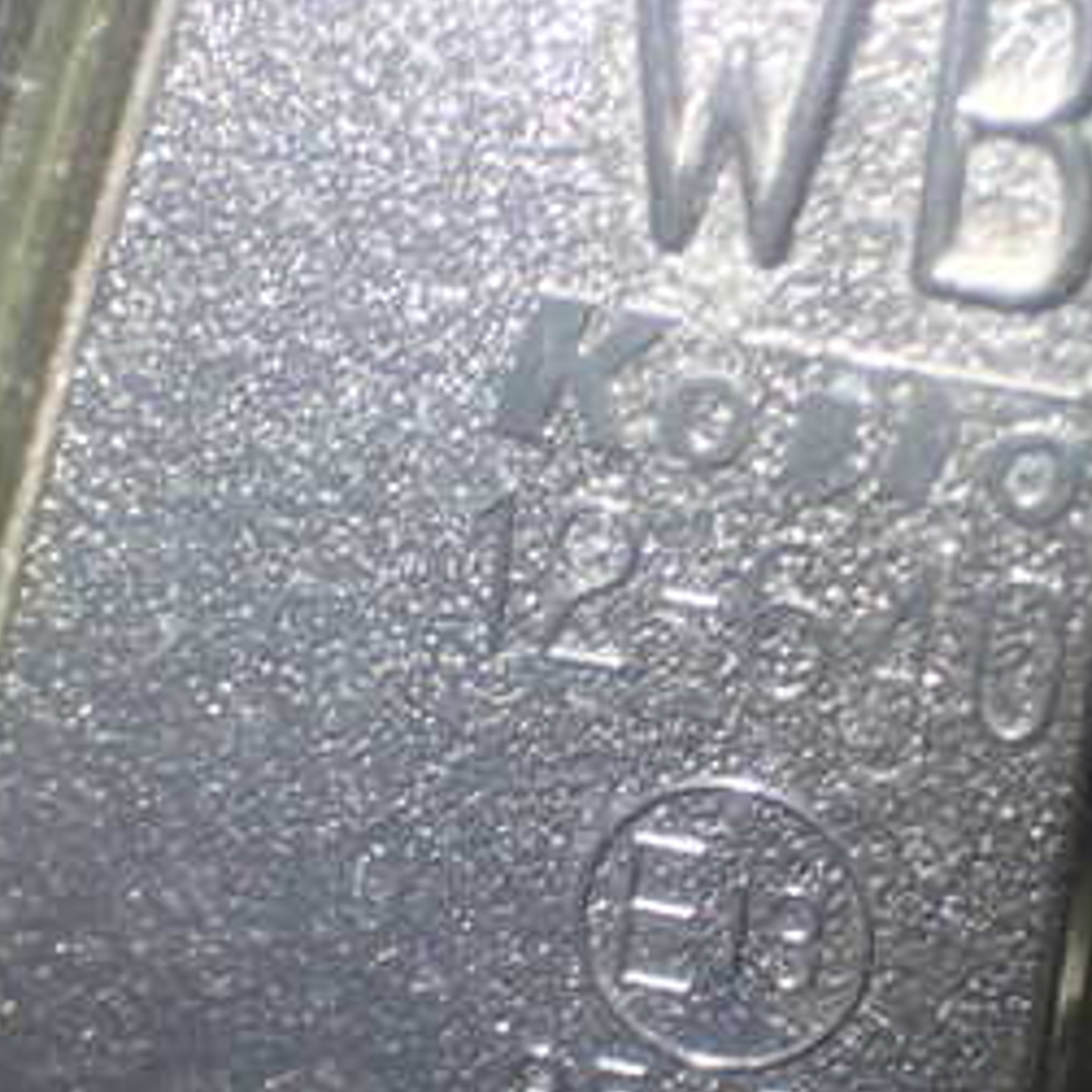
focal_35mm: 93
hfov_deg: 18.5
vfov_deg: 18.7
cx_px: 840
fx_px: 3319
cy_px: 657
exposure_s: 1/30
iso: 800
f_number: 2.9
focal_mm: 7.84
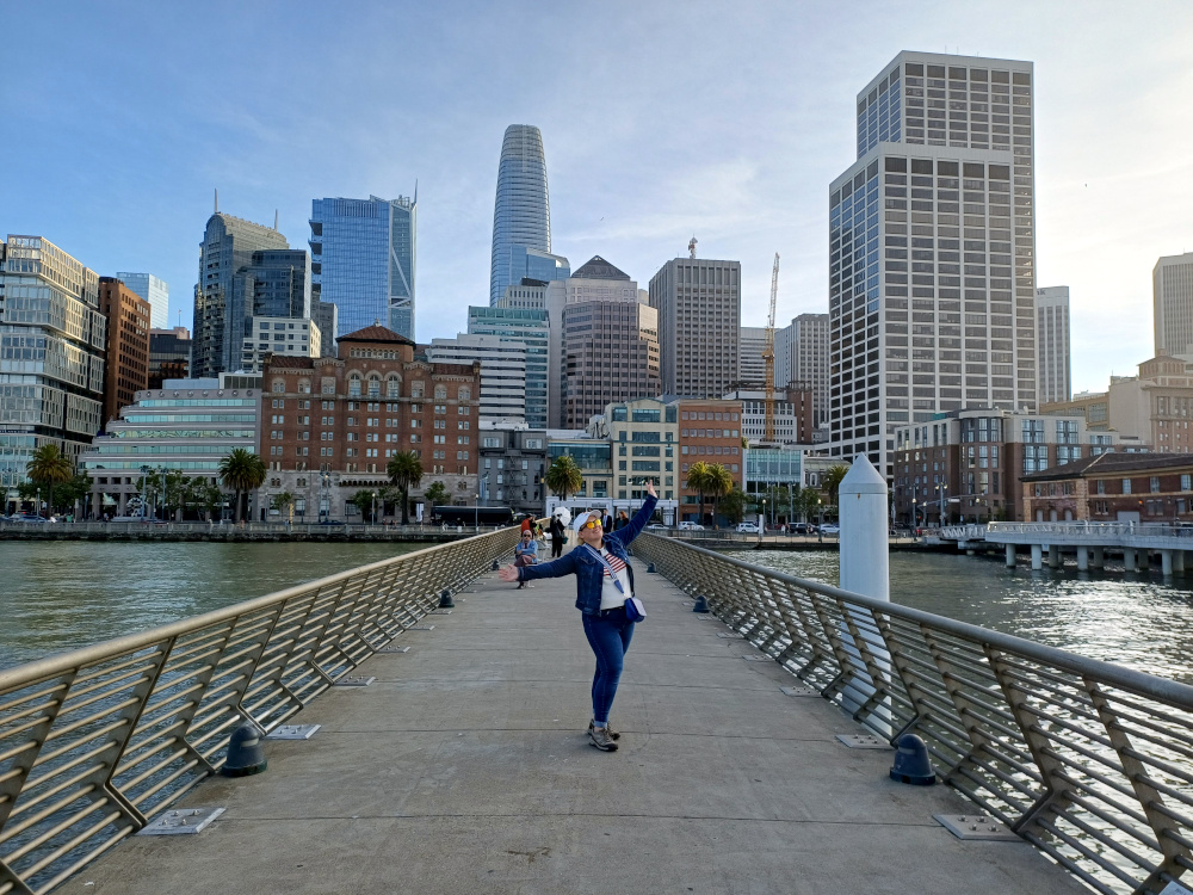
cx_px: 596
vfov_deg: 54.9
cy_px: 448
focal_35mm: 25
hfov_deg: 69.4
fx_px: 862
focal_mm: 4.65
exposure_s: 1/717
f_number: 1.8
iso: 50
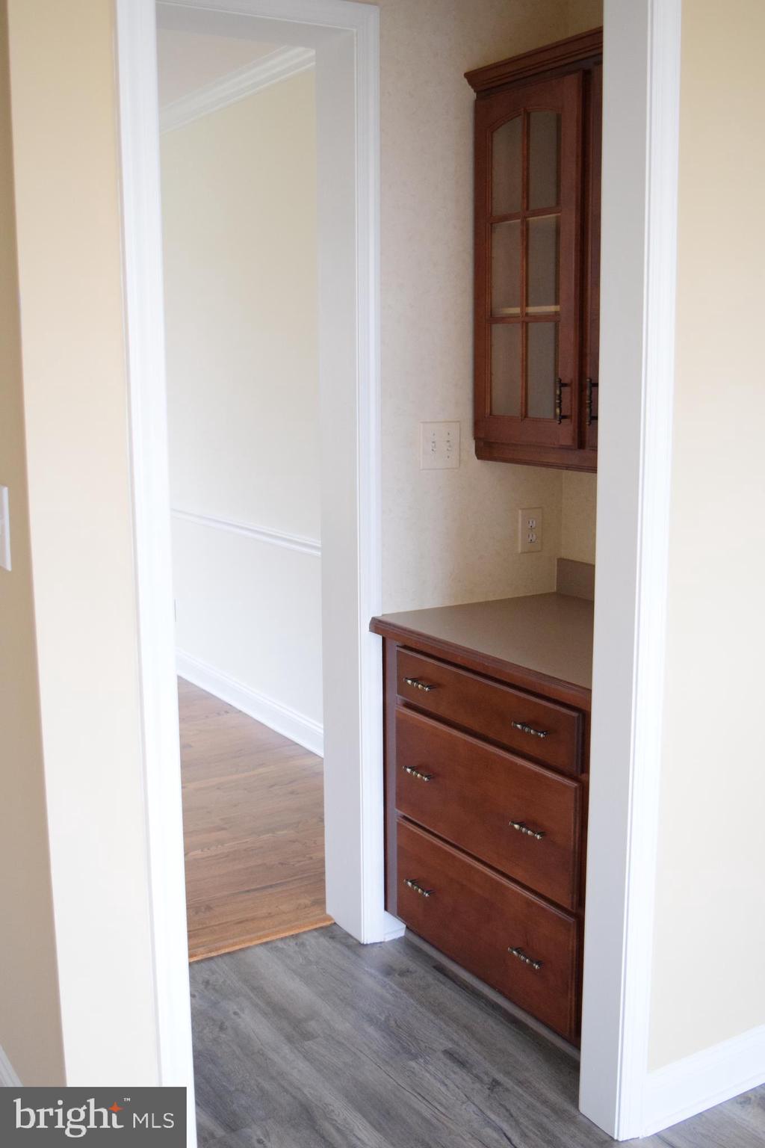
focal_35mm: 38
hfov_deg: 35.5
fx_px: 1195
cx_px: 382
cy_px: 574
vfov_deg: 51.3
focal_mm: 25
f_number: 4
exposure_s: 1/60
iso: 1800
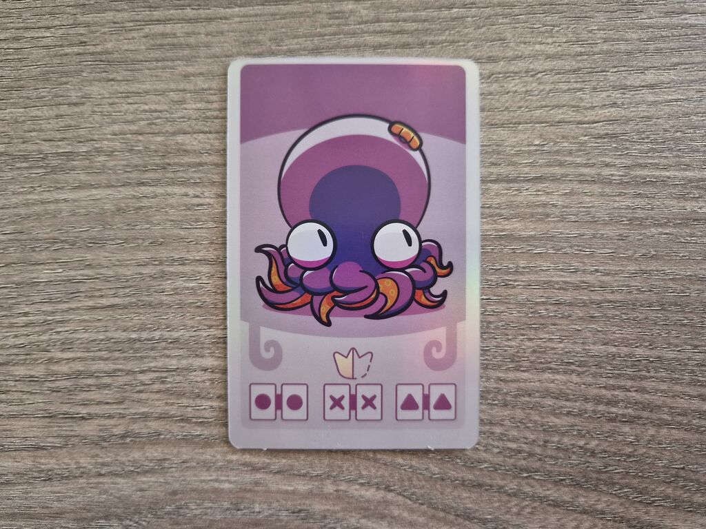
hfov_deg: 73.9
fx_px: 469
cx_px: 353
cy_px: 264
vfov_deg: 58.9
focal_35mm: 23
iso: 640
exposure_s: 1/100
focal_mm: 5.4
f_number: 1.8
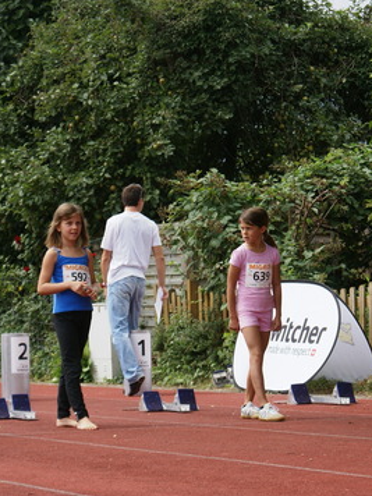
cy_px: 249
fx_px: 2192
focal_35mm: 153
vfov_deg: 12.9
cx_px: 255
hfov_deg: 9.7
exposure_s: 1/320
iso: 100
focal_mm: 70
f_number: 6.3
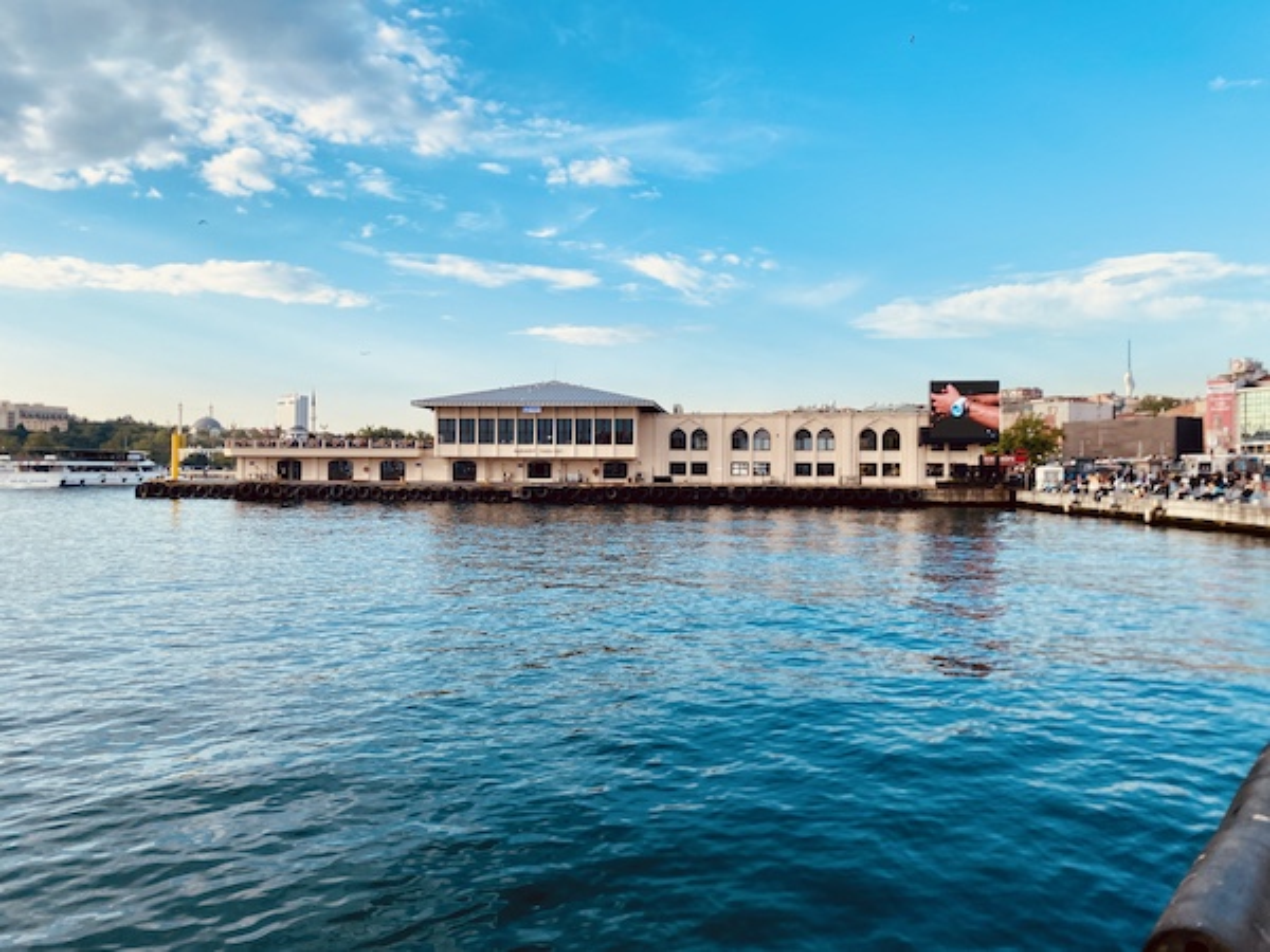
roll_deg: -0.2
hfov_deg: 67.3
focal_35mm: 26
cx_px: 635
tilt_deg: +1.7
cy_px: 476
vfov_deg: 53.1
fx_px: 954
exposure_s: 1/1272
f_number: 1.8
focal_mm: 4.25
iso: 32
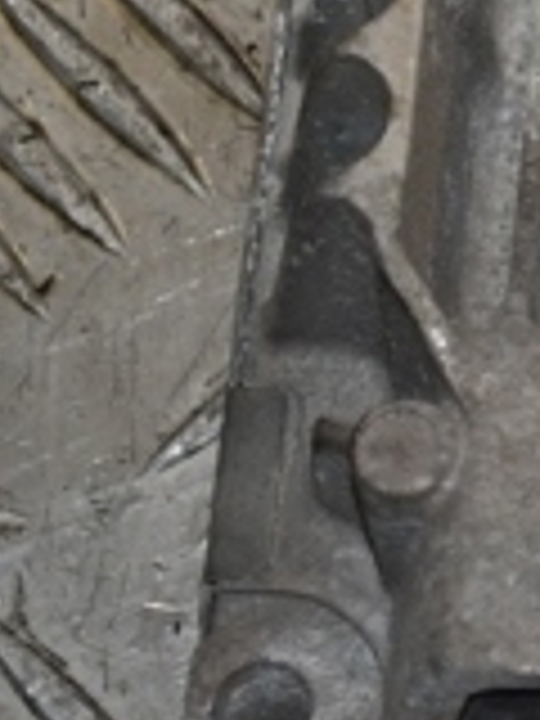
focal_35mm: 403
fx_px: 8382
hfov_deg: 3.6
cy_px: 306
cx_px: 1300
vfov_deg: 4.9
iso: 800
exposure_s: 1/200
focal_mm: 70
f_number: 8
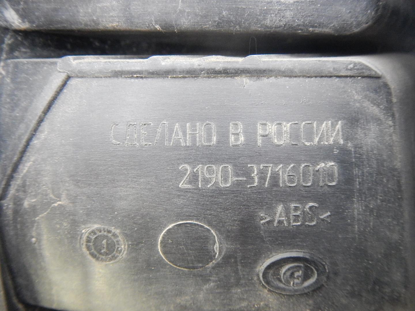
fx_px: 396
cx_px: 208
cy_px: 156
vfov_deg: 42.9
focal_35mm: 33
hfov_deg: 55.4
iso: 800
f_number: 3.9
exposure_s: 1/8
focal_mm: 5.9
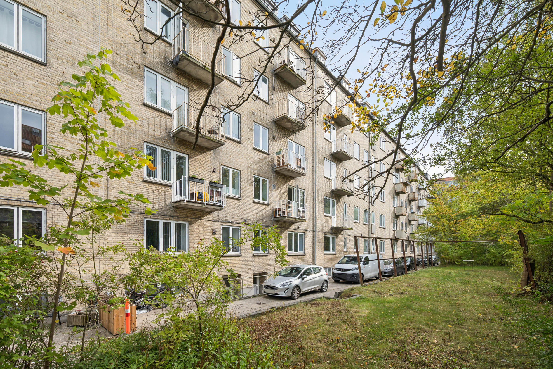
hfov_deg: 98.5
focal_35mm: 16
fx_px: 238
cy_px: 184
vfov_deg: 75.5
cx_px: 276
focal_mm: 15.5
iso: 100
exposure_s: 1/250
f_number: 6.3
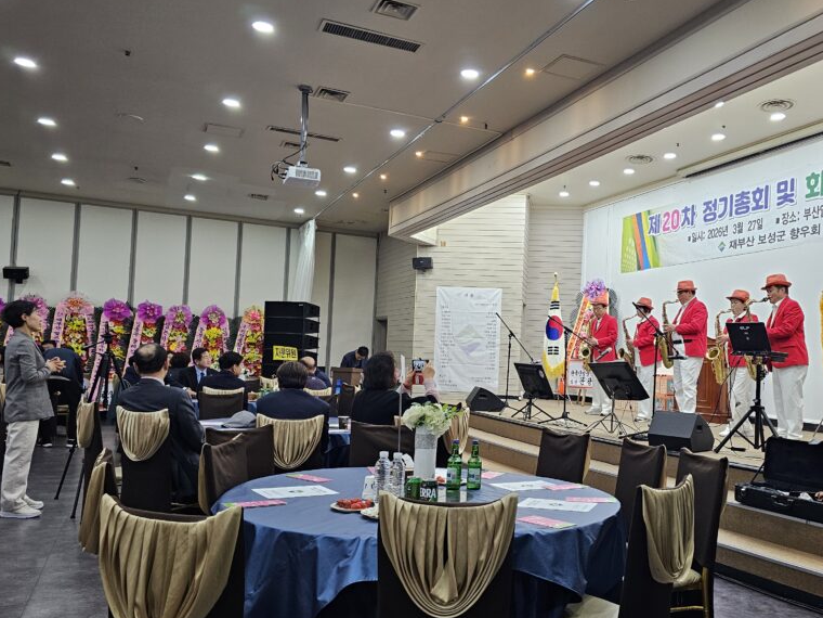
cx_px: 511
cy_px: 333
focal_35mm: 31
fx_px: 737
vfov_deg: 45.4
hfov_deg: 57.7
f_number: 1.7
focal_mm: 6.3
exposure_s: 1/120
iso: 250
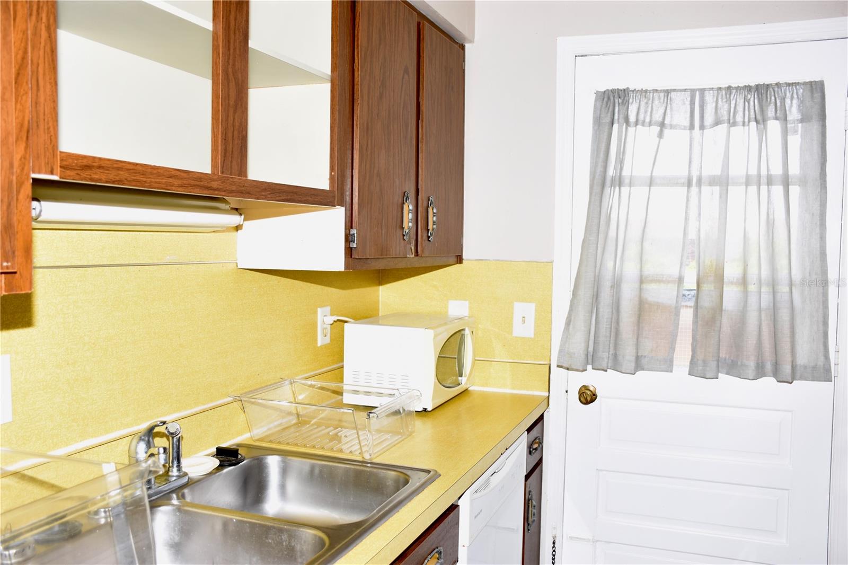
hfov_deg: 57.2
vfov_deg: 40.0
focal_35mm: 33
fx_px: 777
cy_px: 282
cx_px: 424
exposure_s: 1/60
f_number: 4
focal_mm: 22
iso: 100
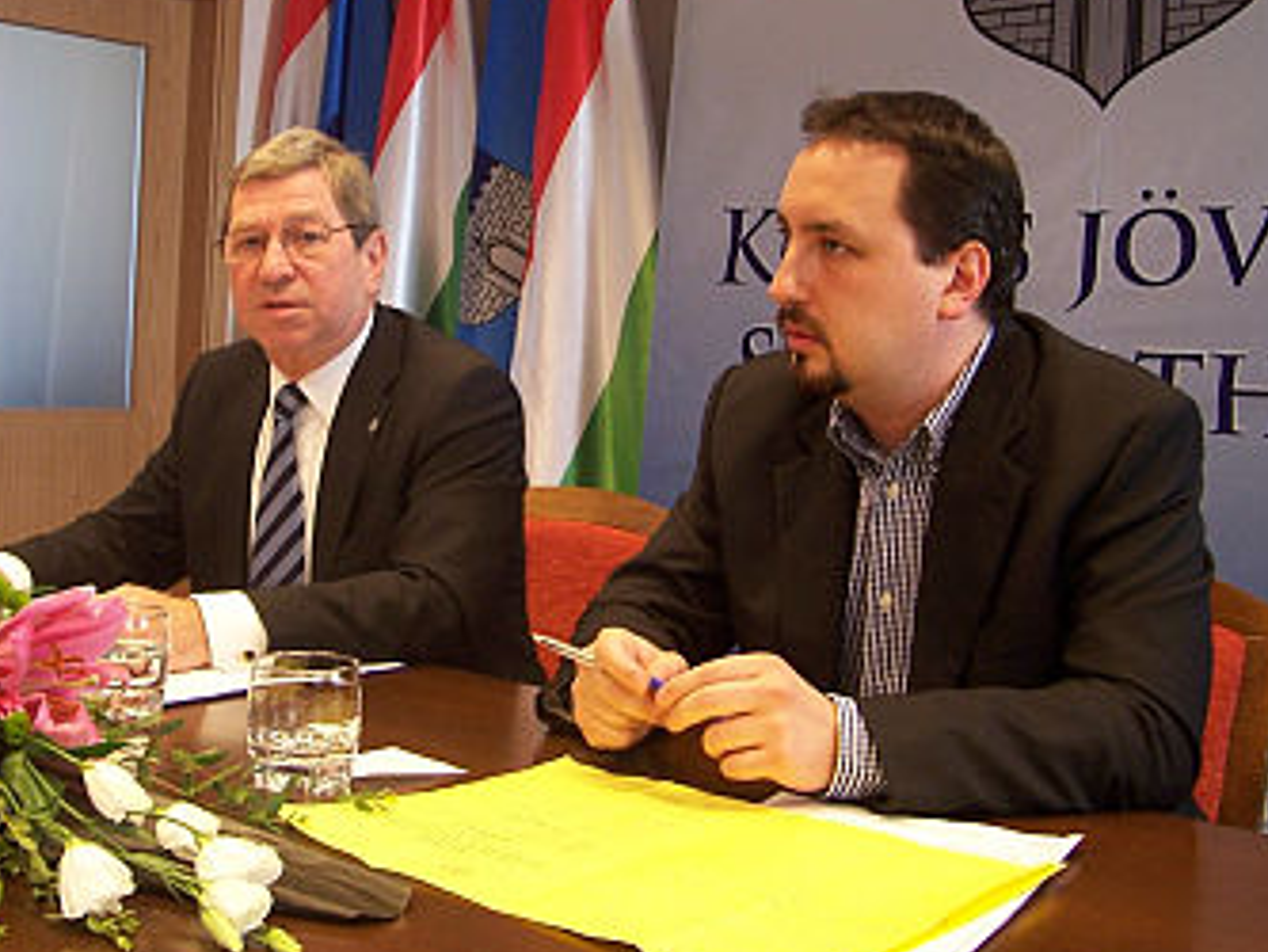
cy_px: 343
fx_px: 1686
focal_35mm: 46
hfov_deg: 41.2
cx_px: 556
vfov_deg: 31.4
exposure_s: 1/30
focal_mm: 5.6
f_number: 2.7
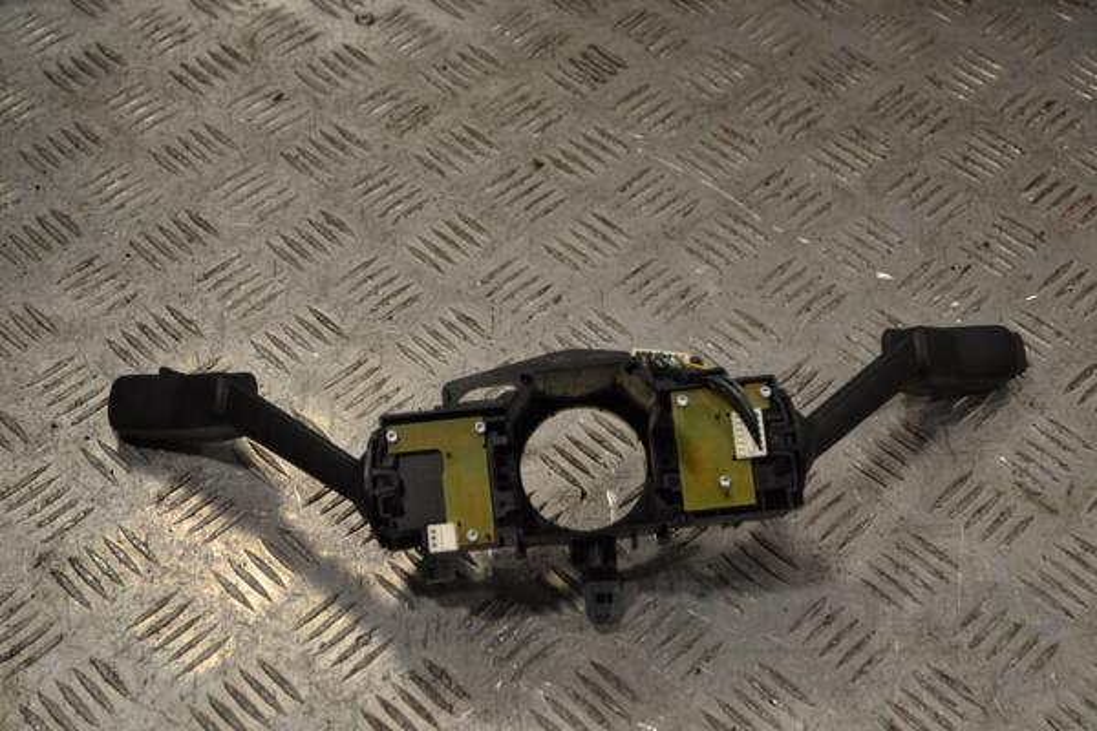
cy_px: 366
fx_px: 1828
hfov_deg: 33.4
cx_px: 548
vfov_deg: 22.6
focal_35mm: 60
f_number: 5.6
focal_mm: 40
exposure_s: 1/125
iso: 250
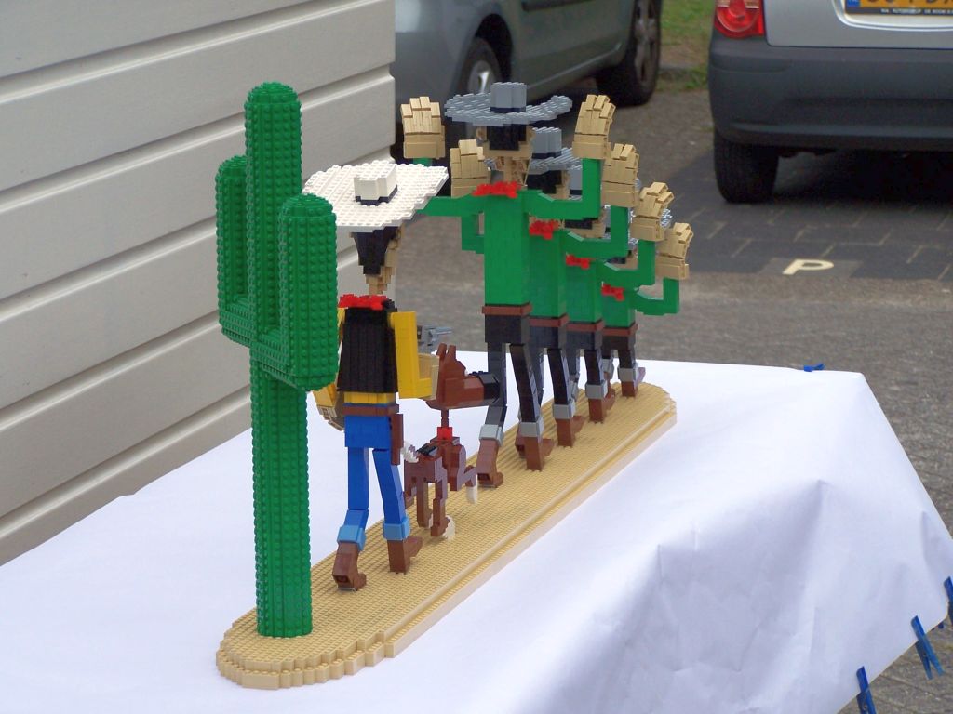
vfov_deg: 11.6
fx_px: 3524
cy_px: 357
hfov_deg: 15.4
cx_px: 476
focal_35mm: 128
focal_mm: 21.2
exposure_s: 1/500
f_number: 3.2
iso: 80
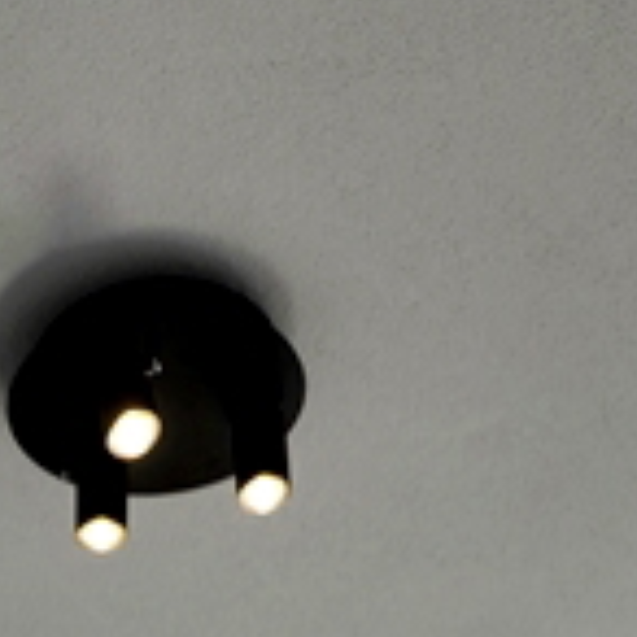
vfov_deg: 12.2
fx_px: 2040
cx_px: -39
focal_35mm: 98
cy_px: 1719
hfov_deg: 17.2
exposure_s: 1/320
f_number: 3.2
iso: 100
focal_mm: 14
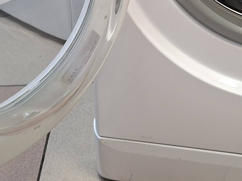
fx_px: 573
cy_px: -66
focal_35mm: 82
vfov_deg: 16.8
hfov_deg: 23.7
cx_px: 167
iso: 320
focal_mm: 5.54
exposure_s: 1/50
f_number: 1.8
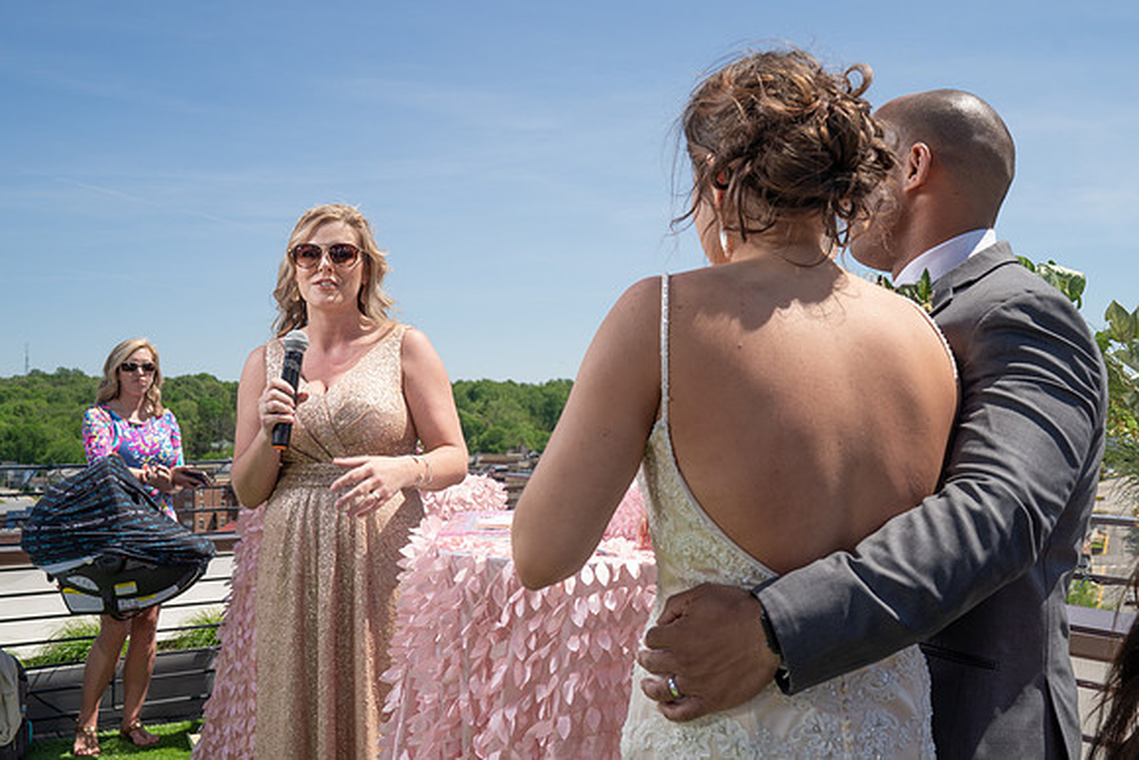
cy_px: 360
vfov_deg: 34.1
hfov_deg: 49.3
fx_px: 1239
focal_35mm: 39
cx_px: 631
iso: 50
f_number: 7.1
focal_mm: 35
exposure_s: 1/250
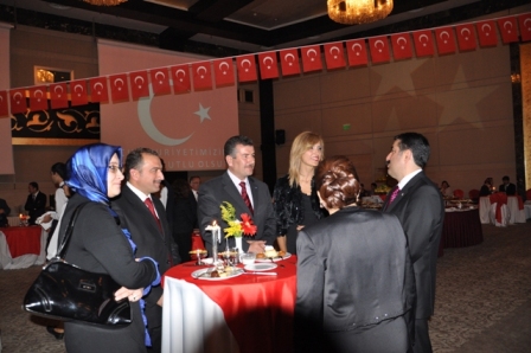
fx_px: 398
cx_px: 266
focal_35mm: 27
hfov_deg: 67.4
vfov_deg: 47.9
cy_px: 176
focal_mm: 18
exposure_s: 1/60
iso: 640
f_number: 4
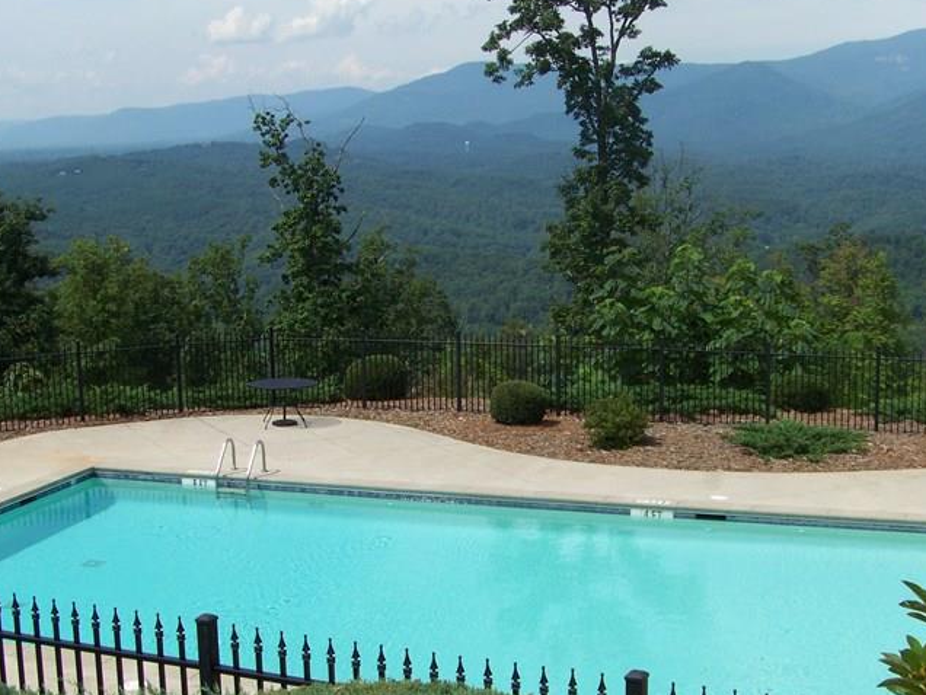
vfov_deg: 25.2
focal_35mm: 58
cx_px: 526
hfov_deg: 33.2
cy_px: 351
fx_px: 1552
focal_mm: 5.85
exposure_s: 1/640
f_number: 4
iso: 67
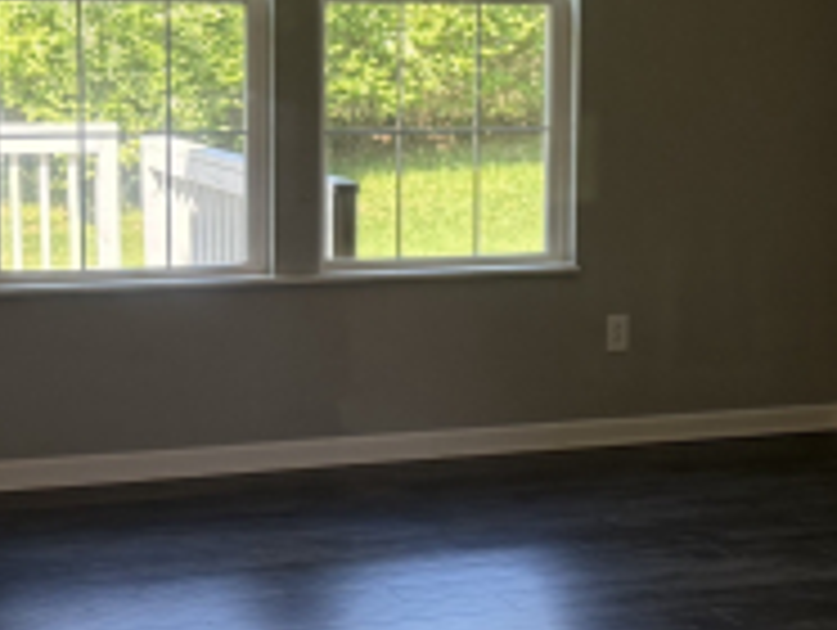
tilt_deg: -5.2
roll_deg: -0.2
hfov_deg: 22.7
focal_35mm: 86
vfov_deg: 17.2
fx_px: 2082
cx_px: 394
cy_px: 266
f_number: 1.78
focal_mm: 6.76
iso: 200
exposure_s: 1/232
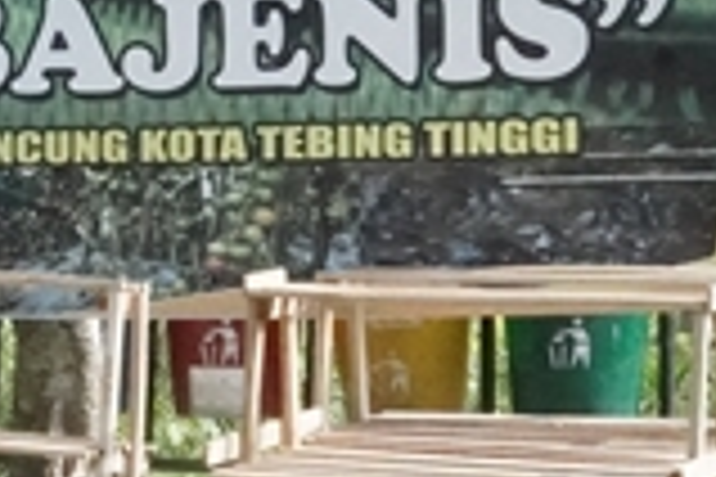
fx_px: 2884
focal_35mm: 145
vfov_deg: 9.5
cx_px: -711
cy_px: 191
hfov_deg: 12.5
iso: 20000
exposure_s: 1/2500
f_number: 22
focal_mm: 24
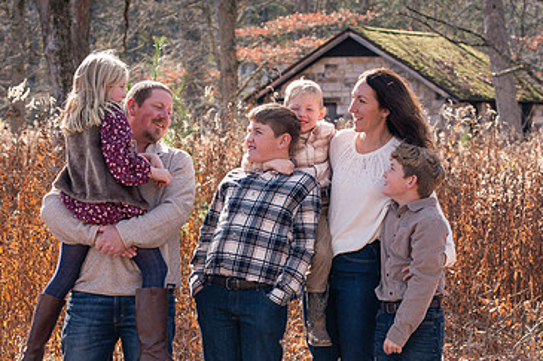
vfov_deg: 9.4
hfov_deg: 14.1
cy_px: 306
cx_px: 248
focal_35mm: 146
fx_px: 2201
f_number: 6.3
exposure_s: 1/250
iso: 250
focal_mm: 85
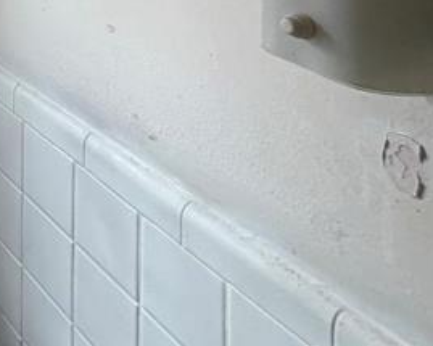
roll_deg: -0.7
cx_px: -359
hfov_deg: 21.6
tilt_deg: +1.4
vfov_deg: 21.7
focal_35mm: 52
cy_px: -233
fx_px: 666
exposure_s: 1/121
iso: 200
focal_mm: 2.22
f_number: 2.2
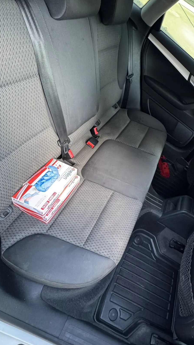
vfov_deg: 86.6
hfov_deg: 53.9
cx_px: 140
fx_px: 183
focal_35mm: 20
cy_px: 167
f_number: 2.2
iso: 500
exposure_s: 1/60
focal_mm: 2.22
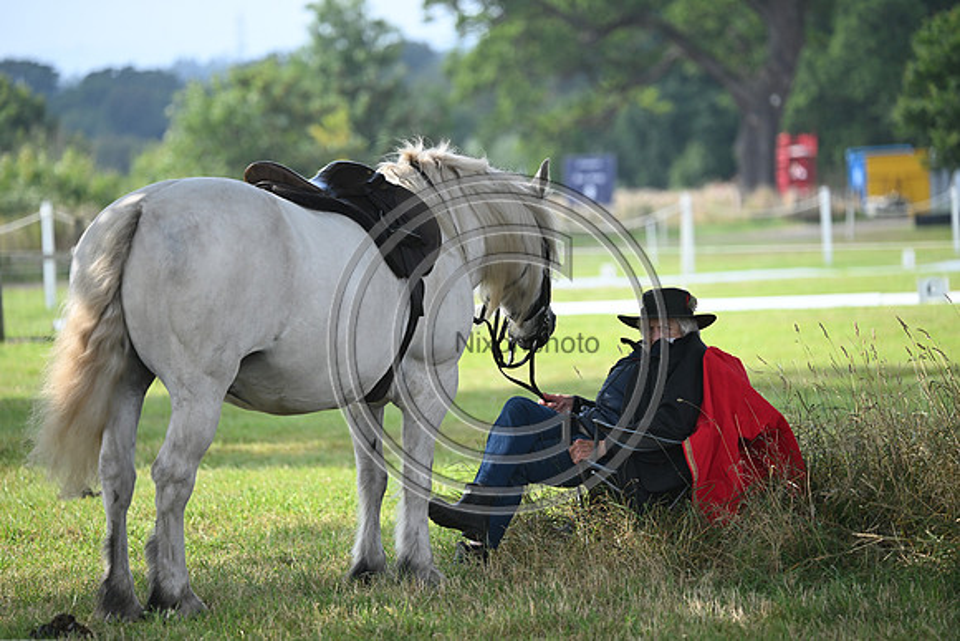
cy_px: 320
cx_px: 480
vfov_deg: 5.5
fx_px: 6668
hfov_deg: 8.2
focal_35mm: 250
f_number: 5
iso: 720
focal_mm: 250
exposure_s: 1/1250
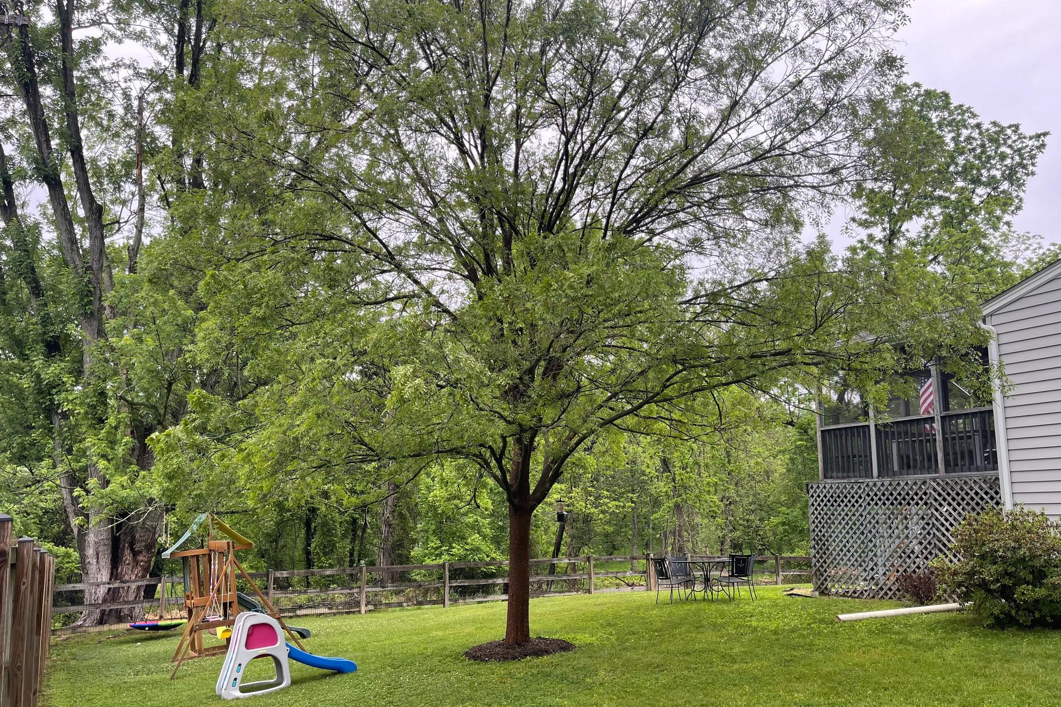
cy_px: 388
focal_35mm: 27
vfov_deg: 47.9
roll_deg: +0.9
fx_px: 796
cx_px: 541
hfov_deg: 67.4
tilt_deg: +7.2
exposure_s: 1/335
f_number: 1.6
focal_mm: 5.1
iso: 32
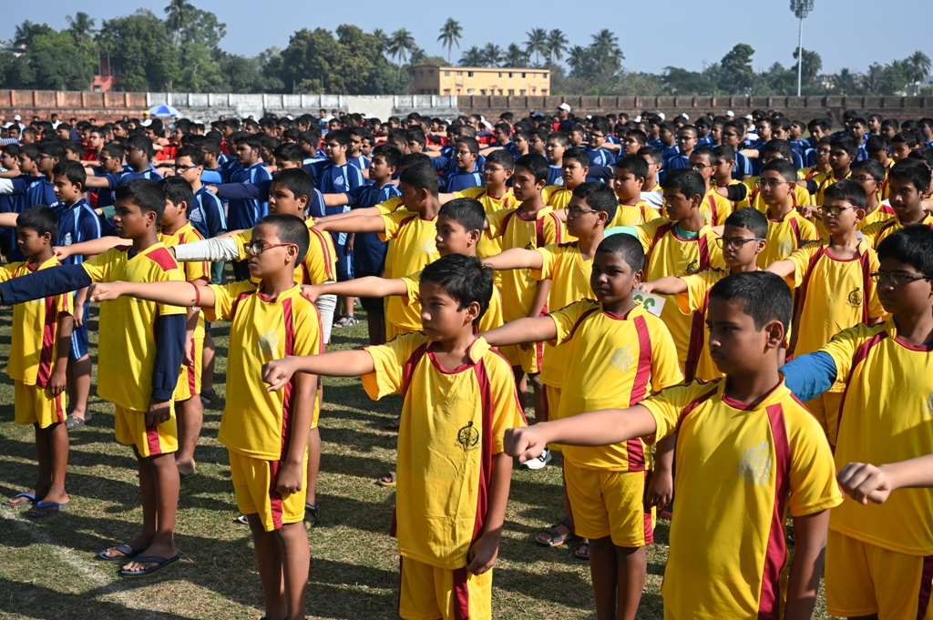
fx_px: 1139
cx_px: 466
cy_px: 310
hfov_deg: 44.5
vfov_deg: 30.5
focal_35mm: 44
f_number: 6.3
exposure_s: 1/320
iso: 100
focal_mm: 44
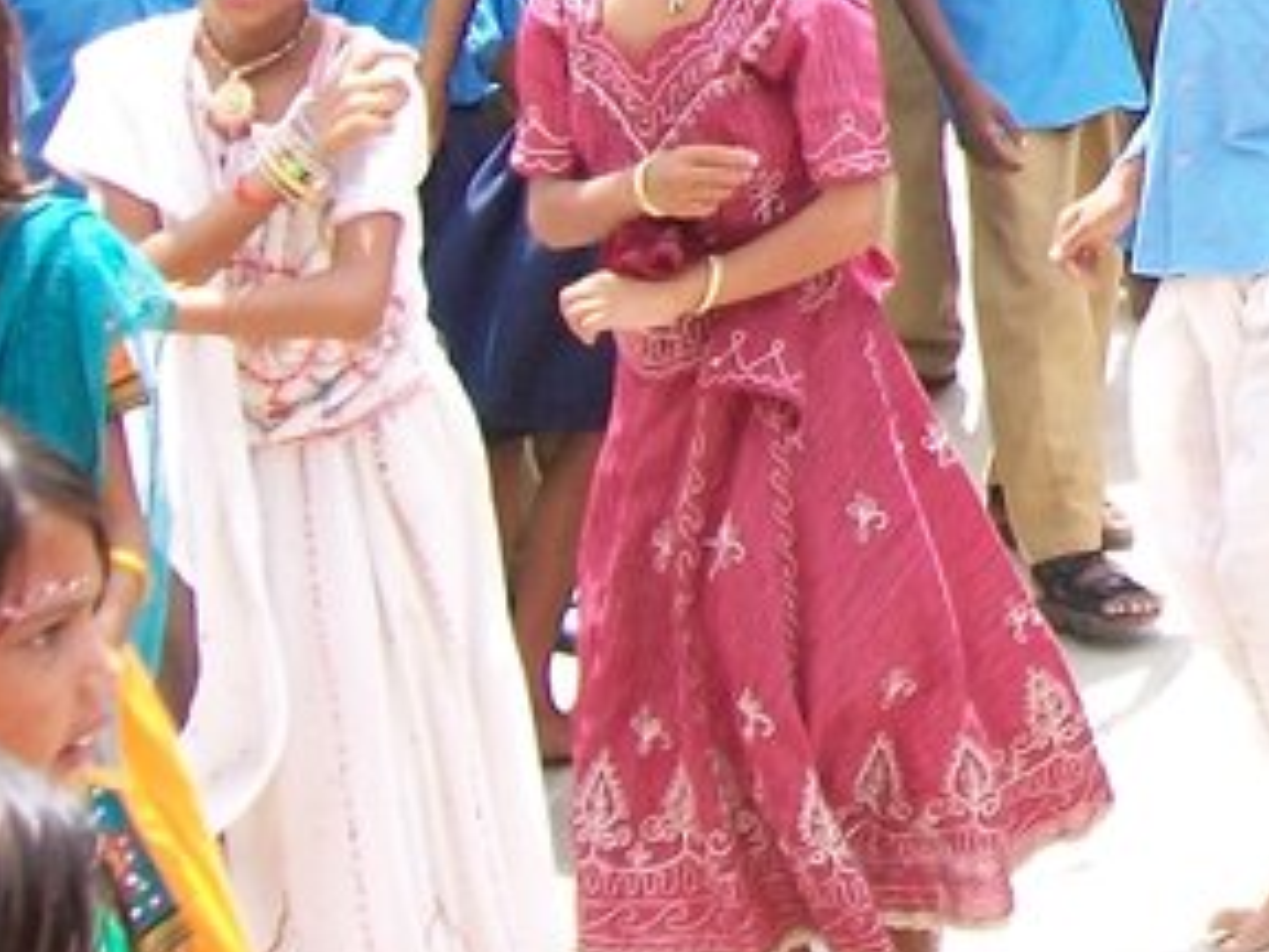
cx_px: 1996
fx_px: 4692
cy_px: -414
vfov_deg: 11.2
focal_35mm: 128
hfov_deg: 14.2
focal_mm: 6
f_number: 2.7
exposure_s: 1/320
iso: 80
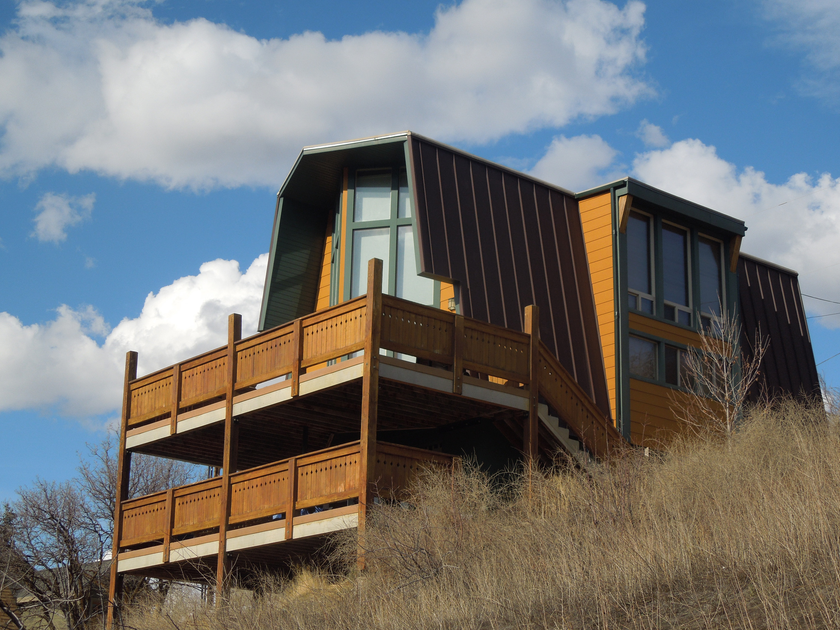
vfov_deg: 23.3
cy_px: 317
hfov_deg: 30.7
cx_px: 410
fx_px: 1529
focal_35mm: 63
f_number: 8.6
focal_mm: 11
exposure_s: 1/200
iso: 100
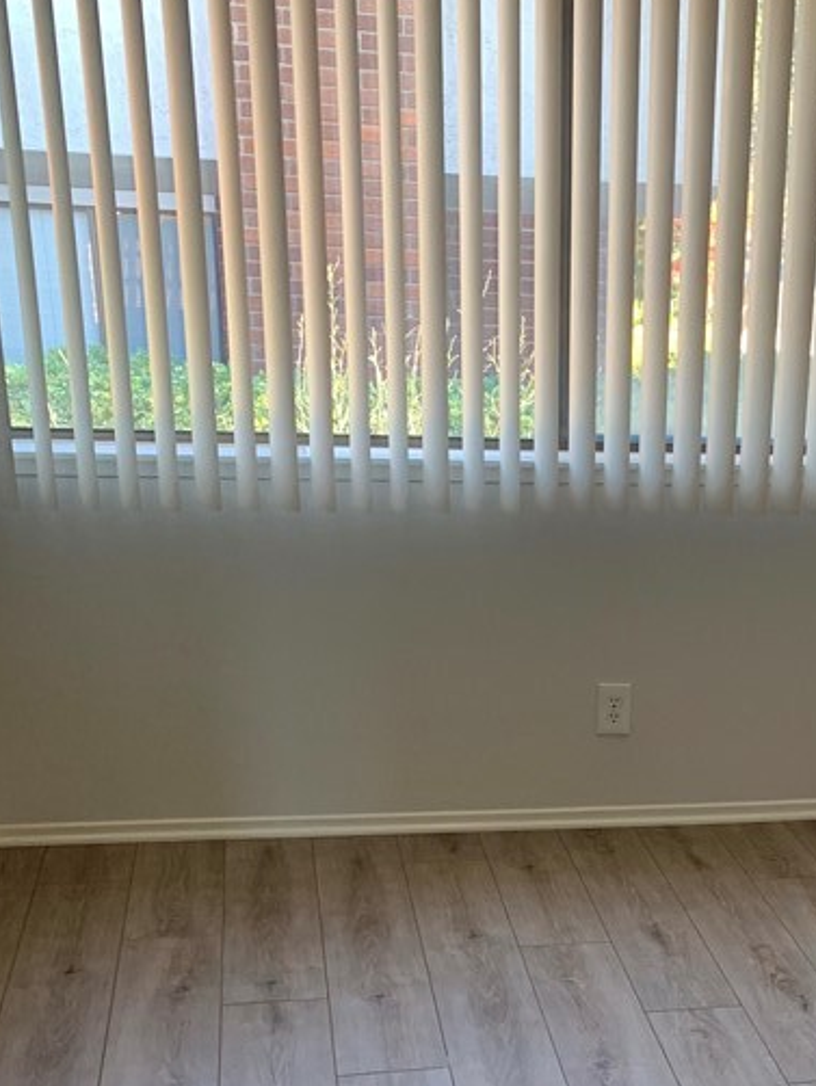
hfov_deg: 26.6
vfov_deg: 34.4
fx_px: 1664
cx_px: 742
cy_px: 954
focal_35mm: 53
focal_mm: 4.25
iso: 100
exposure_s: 1/89
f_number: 1.8
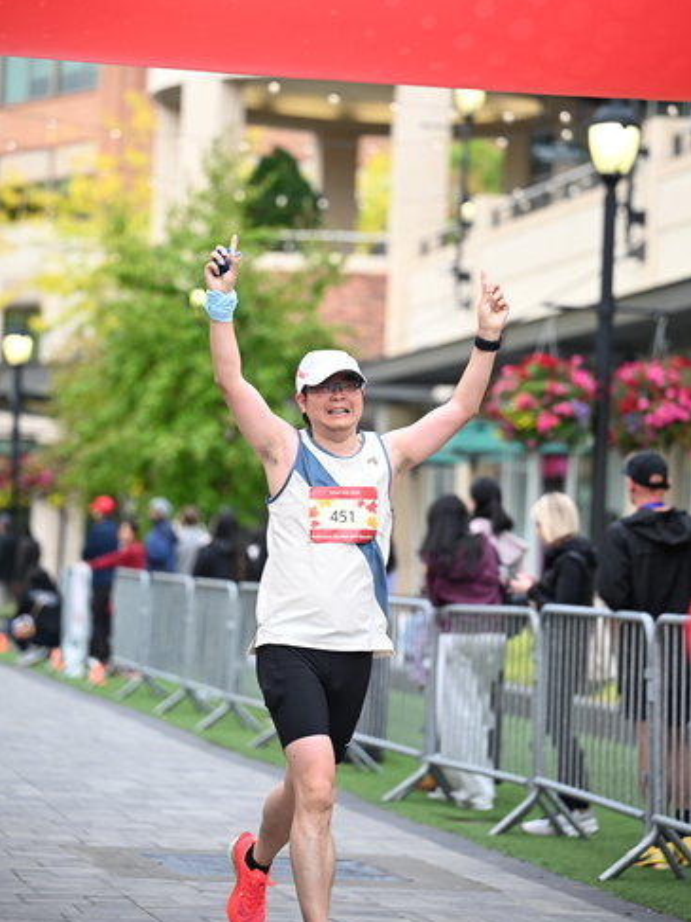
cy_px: 424
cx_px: 346
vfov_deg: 15.8
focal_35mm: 125
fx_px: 3328
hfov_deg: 11.9
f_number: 2.8
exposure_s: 1/1600
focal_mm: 115
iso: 1000
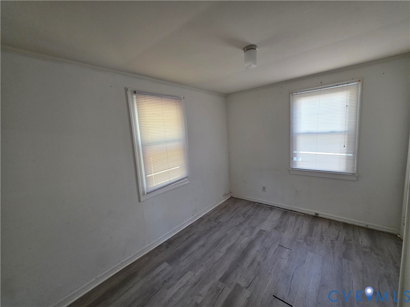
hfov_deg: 106.2
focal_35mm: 13
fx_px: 154
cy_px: 154
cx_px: 205
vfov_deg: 89.9
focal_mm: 2.2
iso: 200
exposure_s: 1/120
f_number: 1.9
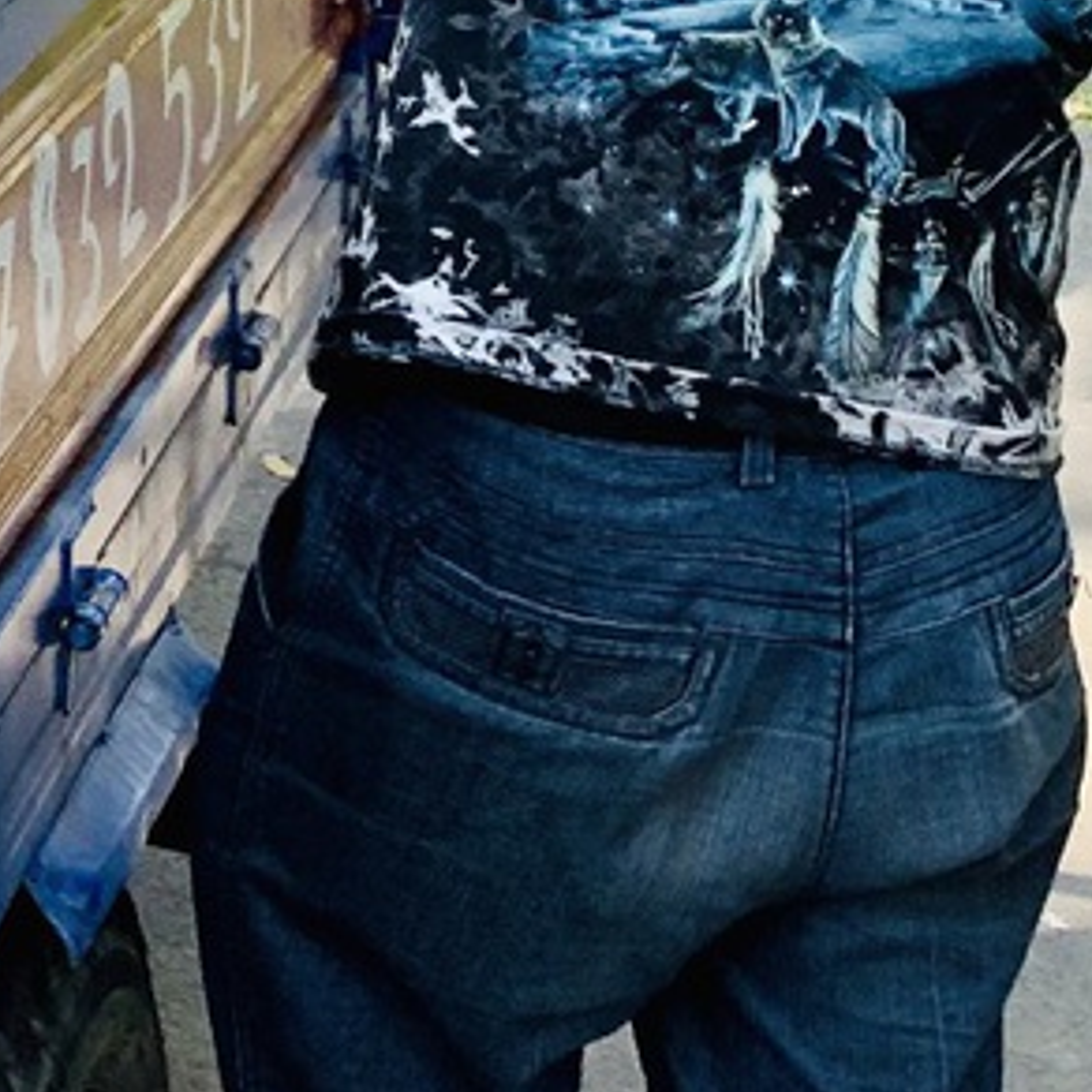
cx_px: -733
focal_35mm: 115
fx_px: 4104
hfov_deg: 13.8
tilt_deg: -4.0
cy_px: -585
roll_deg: +2.0
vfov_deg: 14.1
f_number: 1.8
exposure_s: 1/594
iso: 25
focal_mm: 4.25
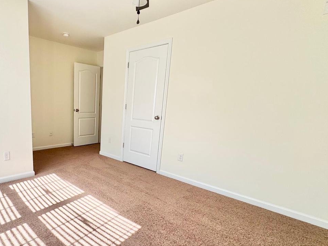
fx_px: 199
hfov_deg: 75.3
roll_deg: -0.6
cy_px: 142
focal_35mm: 21
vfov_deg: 63.1
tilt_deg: -7.7
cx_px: 97
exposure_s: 1/165
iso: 40
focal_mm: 2.22
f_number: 2.2
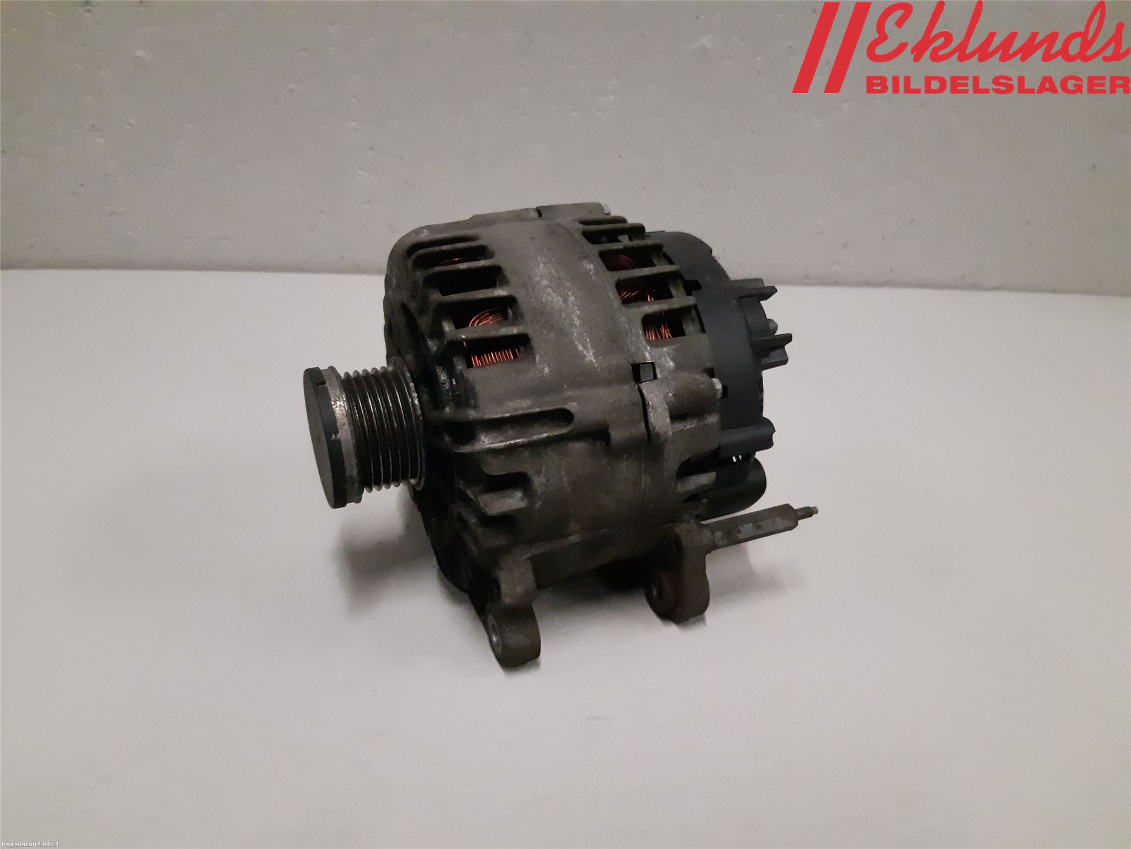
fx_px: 849
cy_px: 424
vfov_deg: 53.1
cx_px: 566
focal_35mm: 26
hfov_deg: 67.3
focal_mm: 3.93
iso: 800
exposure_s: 1/305
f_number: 1.7
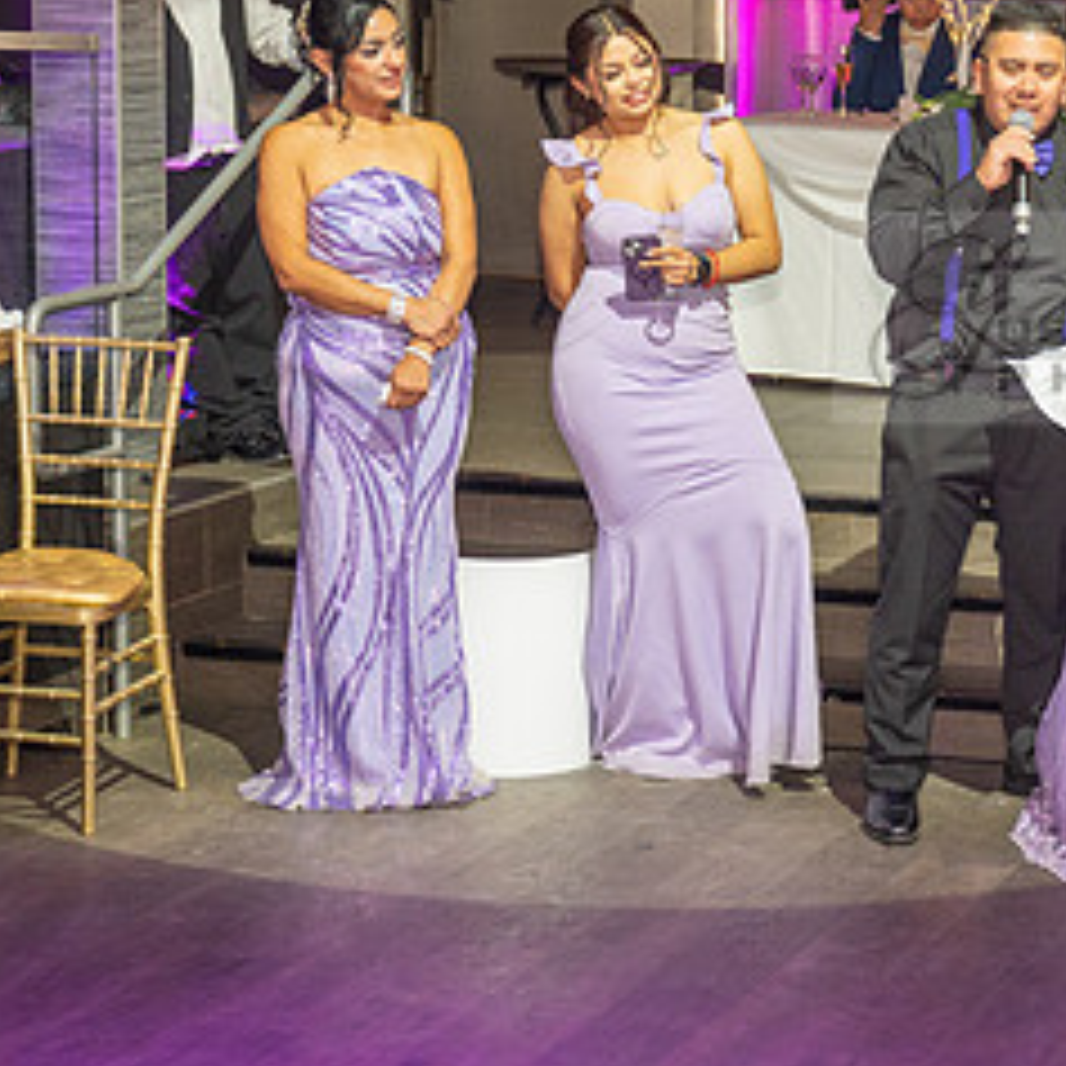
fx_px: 3763
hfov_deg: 15.6
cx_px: 1223
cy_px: 317
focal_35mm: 108
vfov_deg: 16.1
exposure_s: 1/125
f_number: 4
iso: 1000
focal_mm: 52
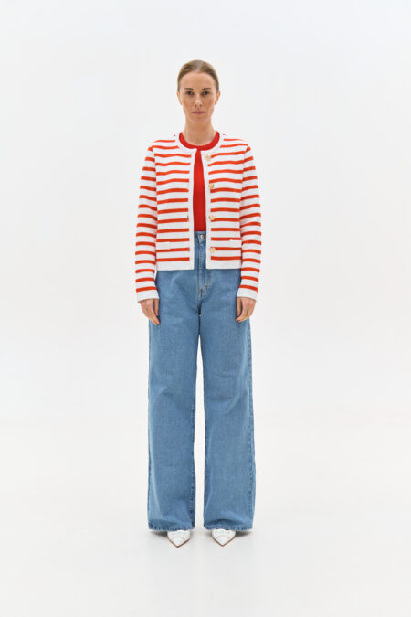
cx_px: 206
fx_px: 719
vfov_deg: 46.4
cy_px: 308
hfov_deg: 31.9
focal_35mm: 42
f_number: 5
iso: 160
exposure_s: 1/160
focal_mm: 42
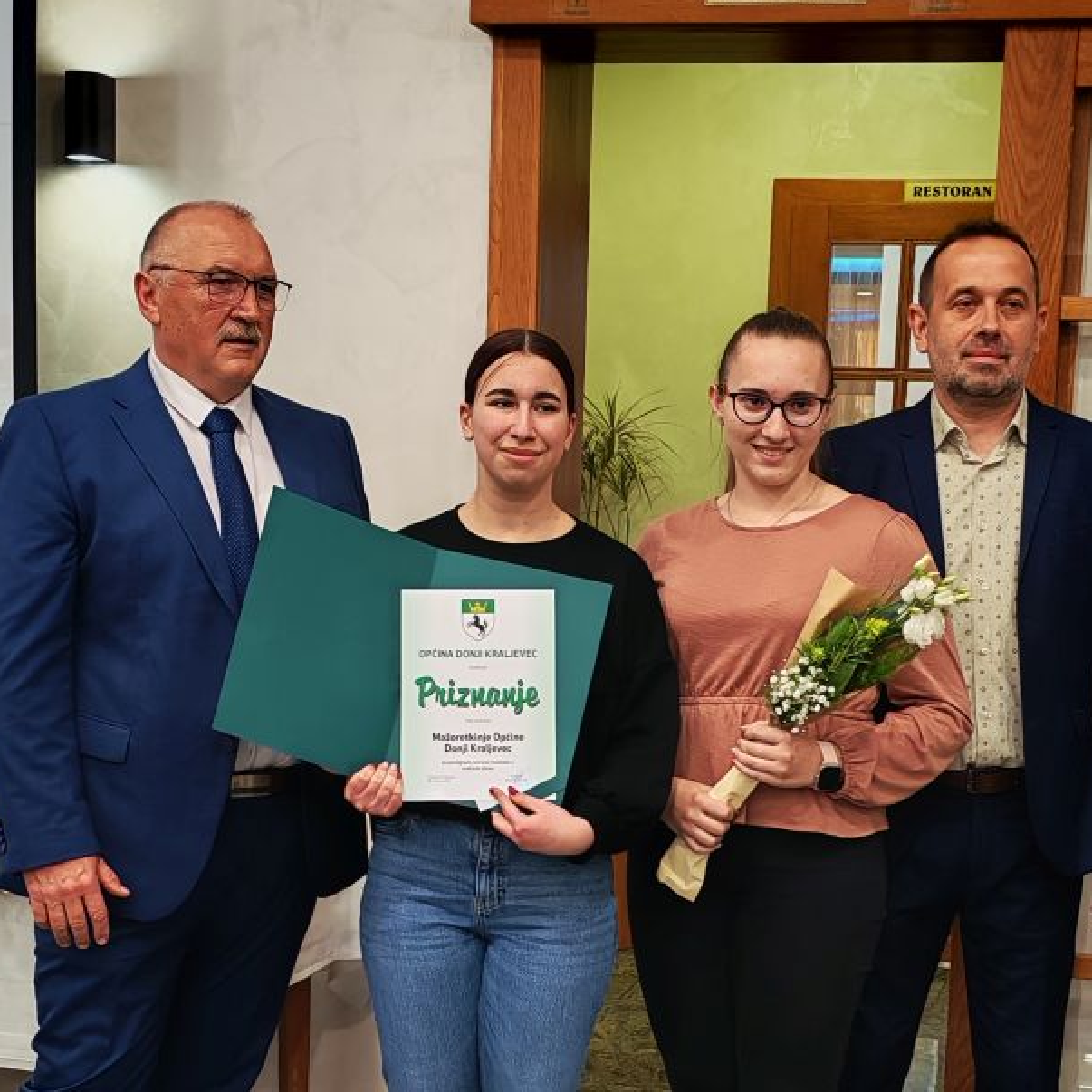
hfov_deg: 25.0
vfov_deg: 24.7
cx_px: 547
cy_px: 833
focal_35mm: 69
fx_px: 2463
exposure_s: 1/100
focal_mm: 6.12
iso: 500
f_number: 1.9
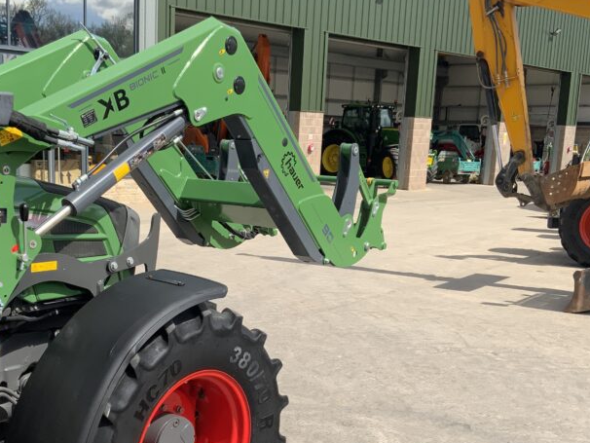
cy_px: 302
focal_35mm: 49
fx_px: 835
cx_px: 211
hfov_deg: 38.6
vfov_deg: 29.5
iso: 16
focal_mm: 3
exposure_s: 1/1279
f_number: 1.8
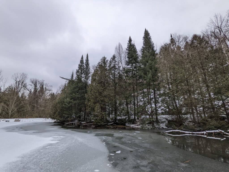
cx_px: 114
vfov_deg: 78.1
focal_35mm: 16
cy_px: 86
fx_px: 106
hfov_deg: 94.5
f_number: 2.2
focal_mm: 2.2
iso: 38
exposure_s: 1/245
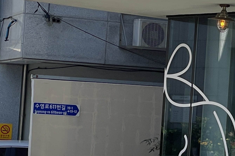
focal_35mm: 165
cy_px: 96
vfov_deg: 8.3
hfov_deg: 12.1
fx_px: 1077
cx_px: 308
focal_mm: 6
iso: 25
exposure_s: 1/959
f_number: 2
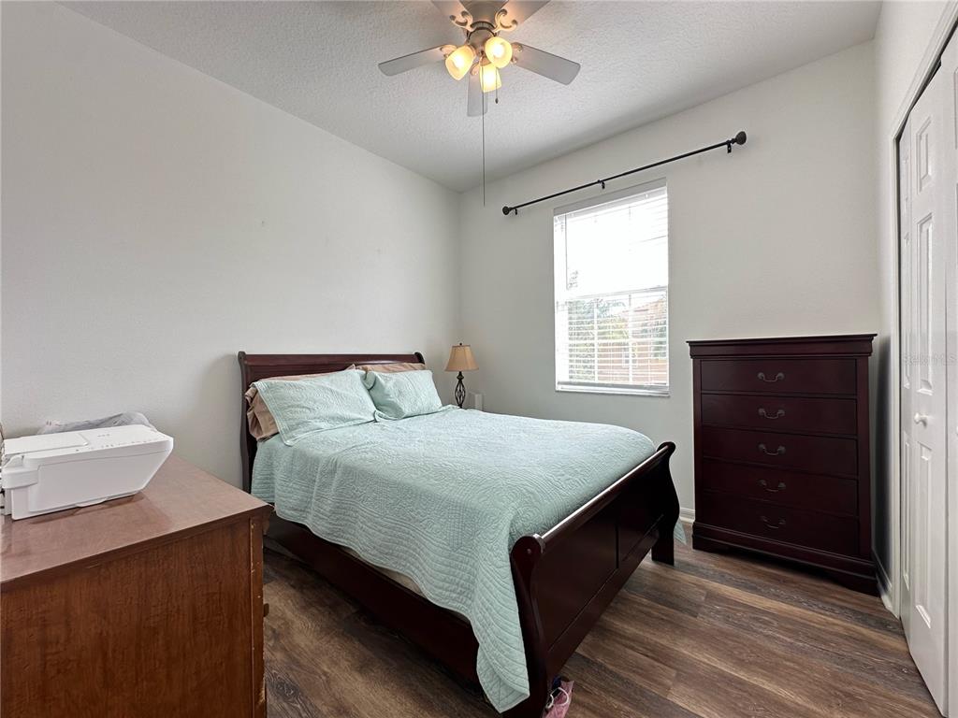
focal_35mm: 14
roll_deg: +1.0
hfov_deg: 102.1
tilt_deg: +0.0
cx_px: 479
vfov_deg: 85.7
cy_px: 359
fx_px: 387
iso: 64
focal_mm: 2.22
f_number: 2.2
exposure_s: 1/120
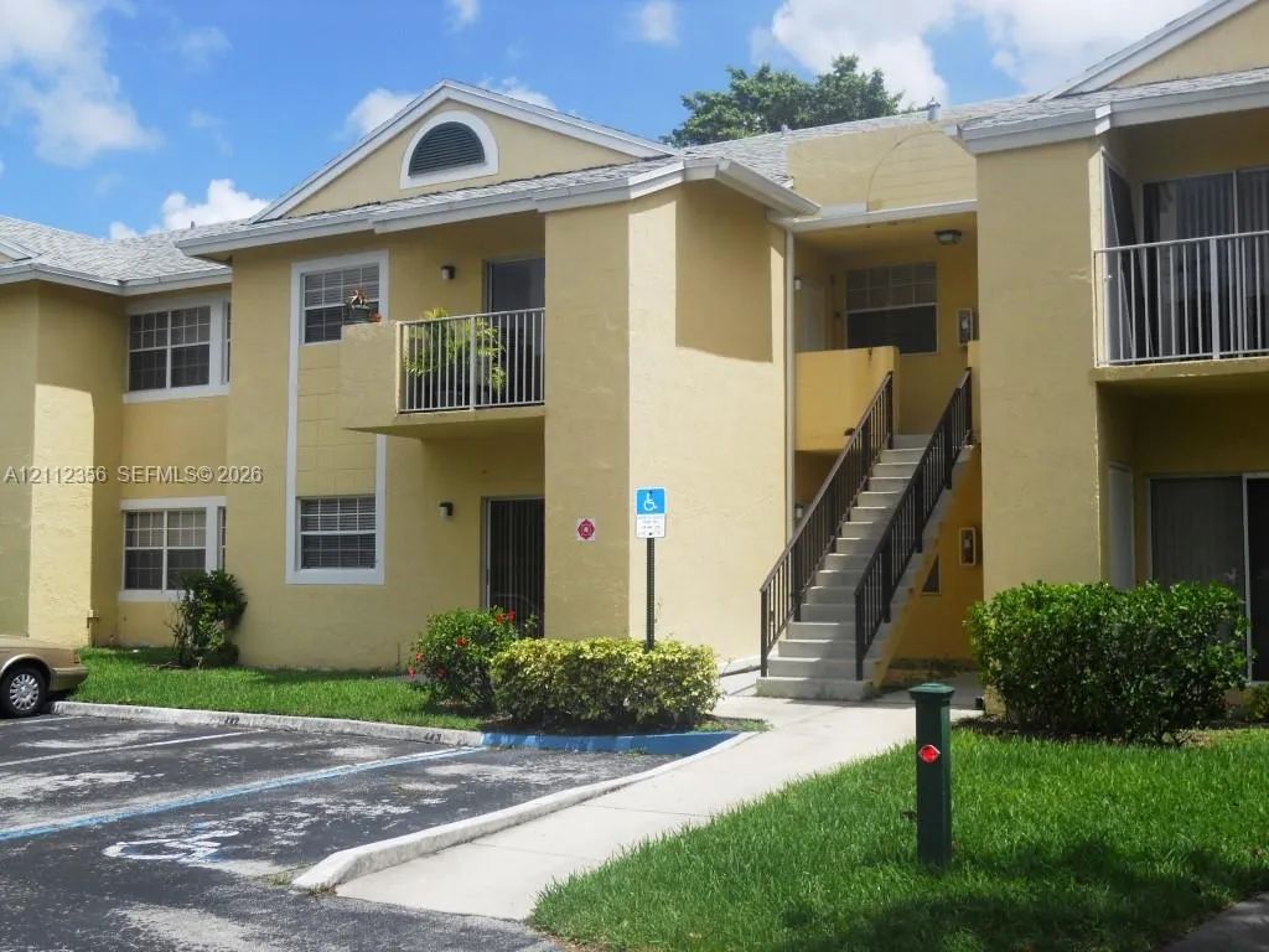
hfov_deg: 45.8
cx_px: 634
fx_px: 1503
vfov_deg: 35.1
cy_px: 476
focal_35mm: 41
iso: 80
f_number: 6.4
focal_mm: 7.3
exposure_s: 1/320
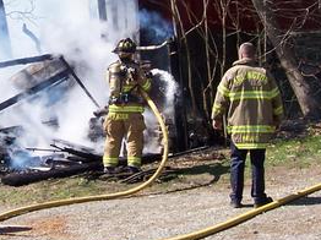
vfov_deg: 16.0
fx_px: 843
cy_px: 26
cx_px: 67
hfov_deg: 21.3
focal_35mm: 91
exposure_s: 1/350
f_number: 5.6
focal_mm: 5.6
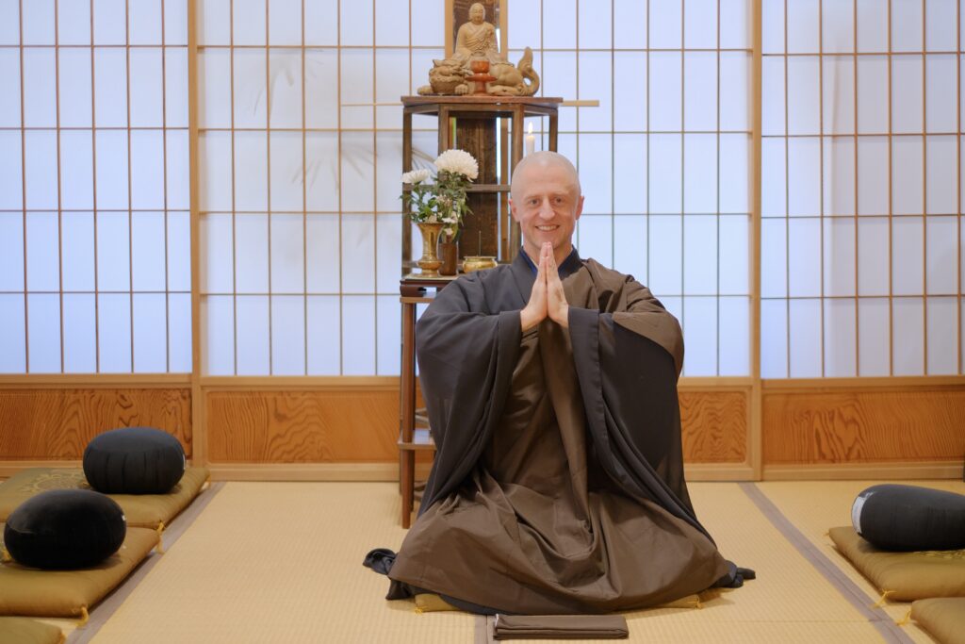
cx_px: 482
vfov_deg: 25.5
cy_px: 322
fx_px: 1421
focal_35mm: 53
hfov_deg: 37.5
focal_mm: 35
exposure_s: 1/125
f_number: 1.4
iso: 800
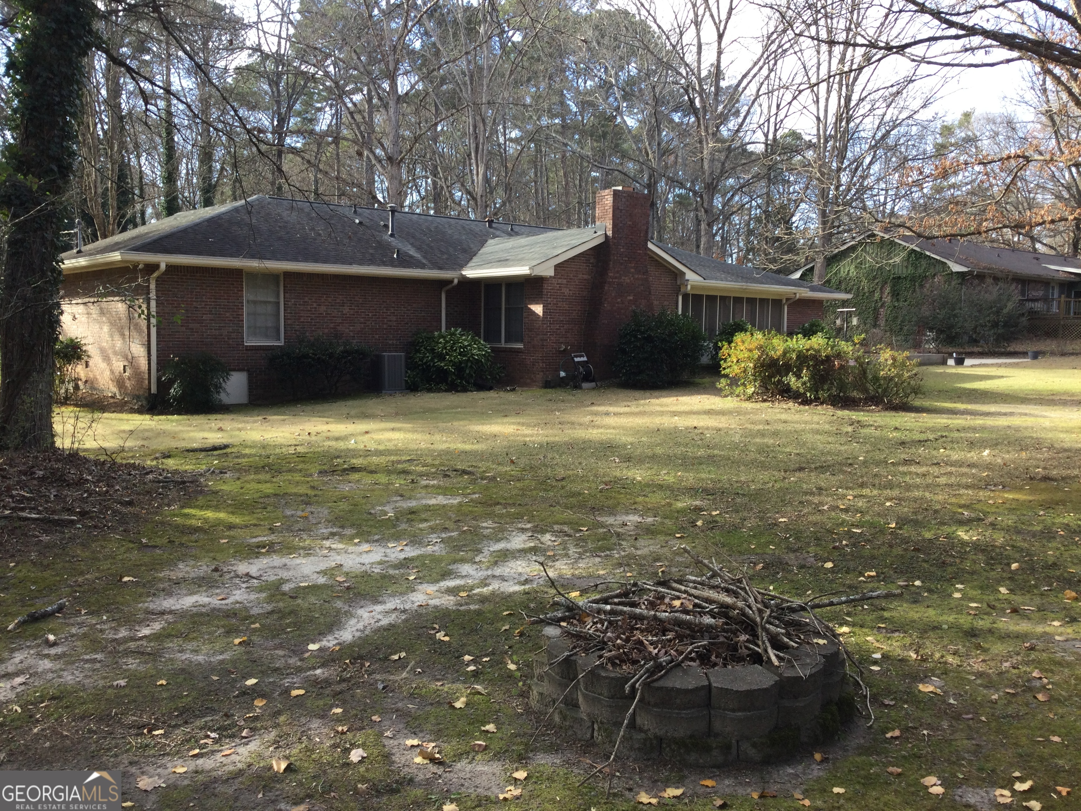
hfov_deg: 58.4
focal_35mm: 31
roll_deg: -1.0
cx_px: 540
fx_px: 968
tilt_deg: -6.3
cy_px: 406
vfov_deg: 45.4
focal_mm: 3.3
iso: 25
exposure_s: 1/144
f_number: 2.4
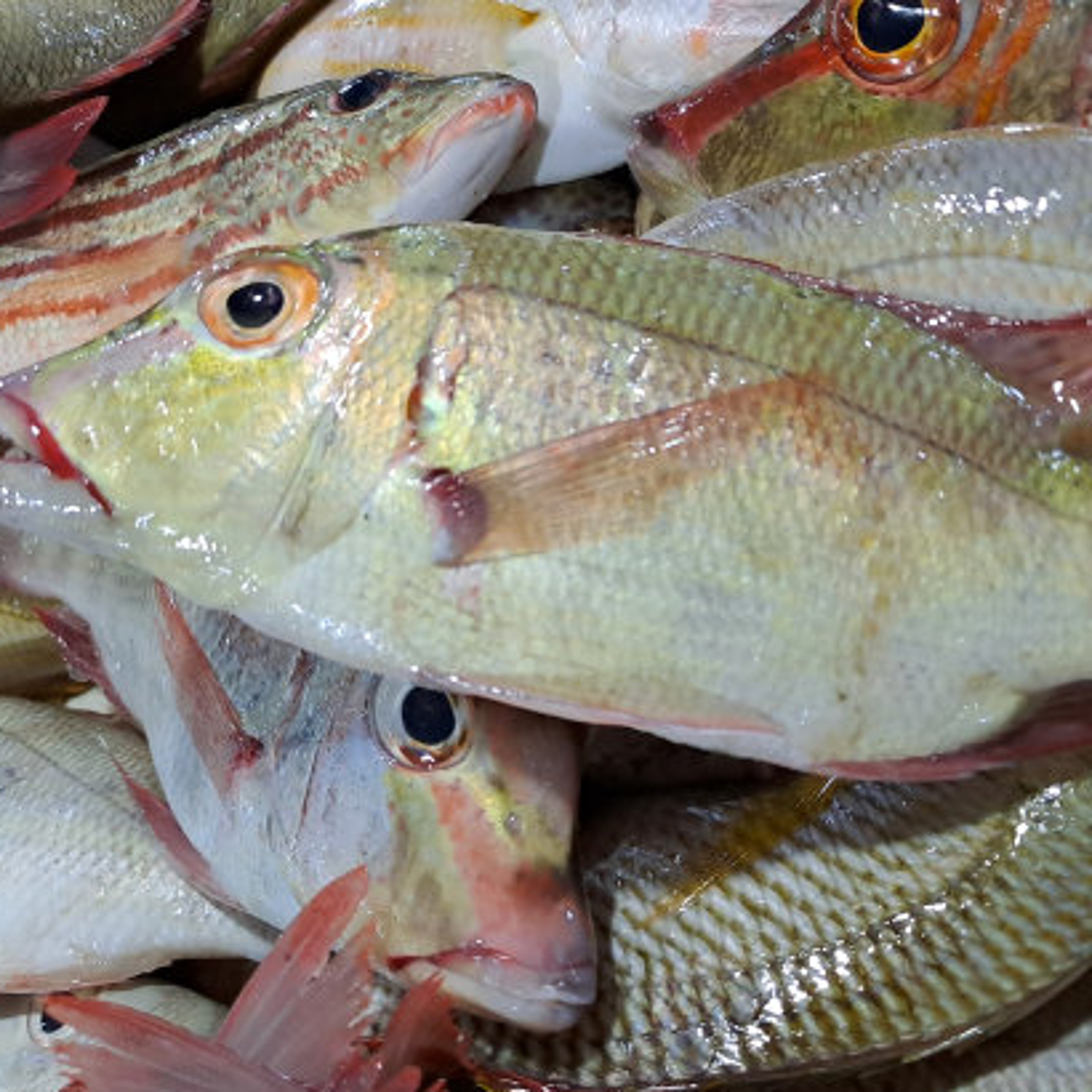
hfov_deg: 49.5
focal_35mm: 33
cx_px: 650
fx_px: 1178
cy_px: 590
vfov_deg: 49.7
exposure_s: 1/50
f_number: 1.8
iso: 320
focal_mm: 4.65
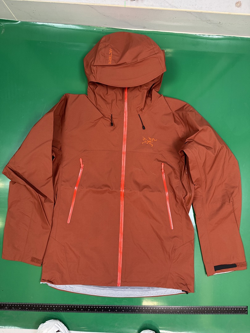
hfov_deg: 56.8
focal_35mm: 24
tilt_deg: -87.6
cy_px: 166
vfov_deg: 71.6
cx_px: 125
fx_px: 231
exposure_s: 1/111
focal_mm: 6.76
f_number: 1.78
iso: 200
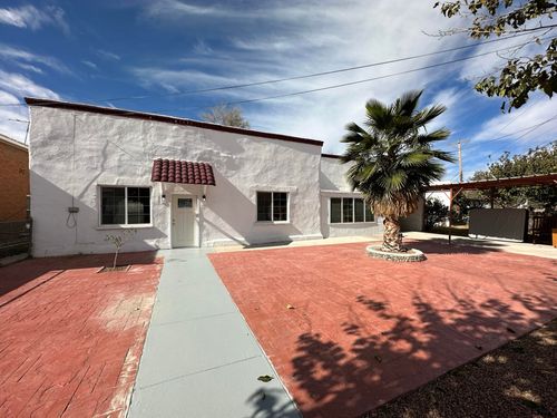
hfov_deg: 102.1
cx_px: 278
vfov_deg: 85.7
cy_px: 209
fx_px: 225
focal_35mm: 14
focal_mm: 2.22
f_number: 2.2
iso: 50
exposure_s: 1/3610
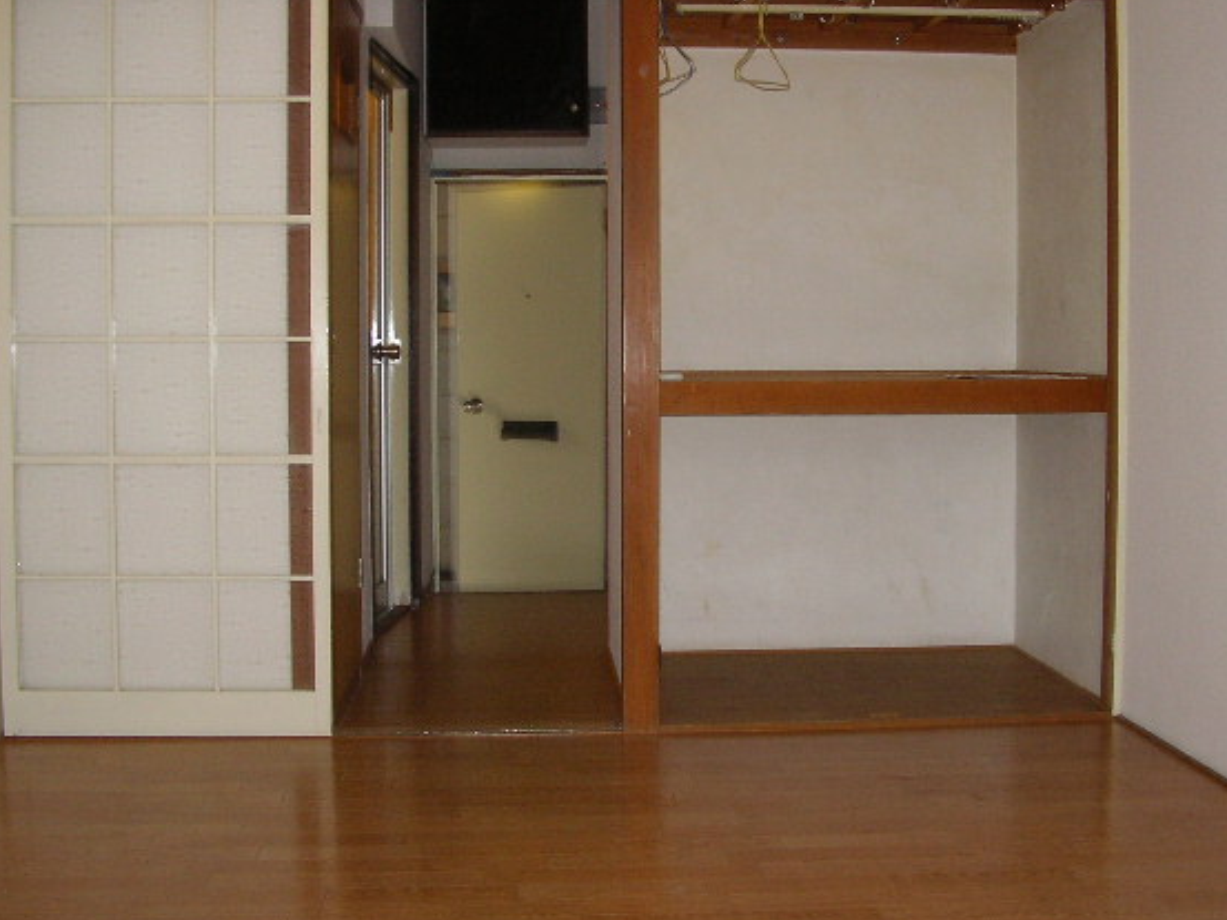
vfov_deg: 32.8
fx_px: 1560
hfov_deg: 42.9
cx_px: 592
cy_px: 399
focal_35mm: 44
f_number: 2.9
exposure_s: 1/30
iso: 100
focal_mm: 5.8
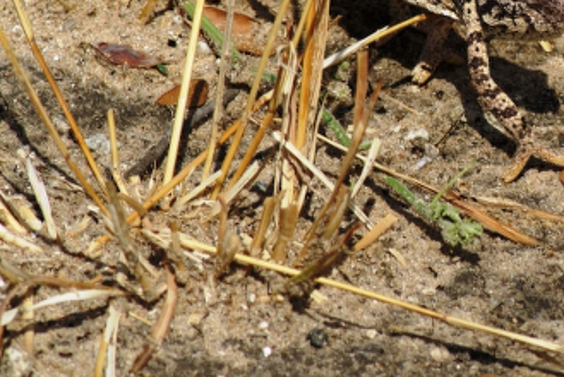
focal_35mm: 657
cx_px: 586
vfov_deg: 2.1
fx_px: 10302
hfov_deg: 3.1
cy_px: 94
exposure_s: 1/500
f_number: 9
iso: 100
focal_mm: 180
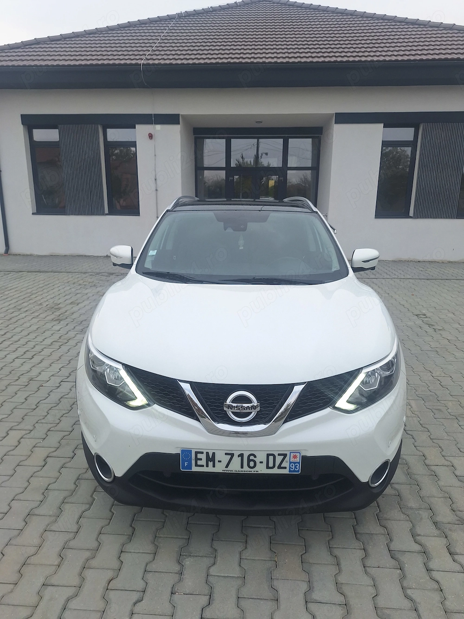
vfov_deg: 73.9
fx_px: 411
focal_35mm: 23
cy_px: 310
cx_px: 232
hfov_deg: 58.9
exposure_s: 1/337
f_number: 1.8
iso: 40
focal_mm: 5.54
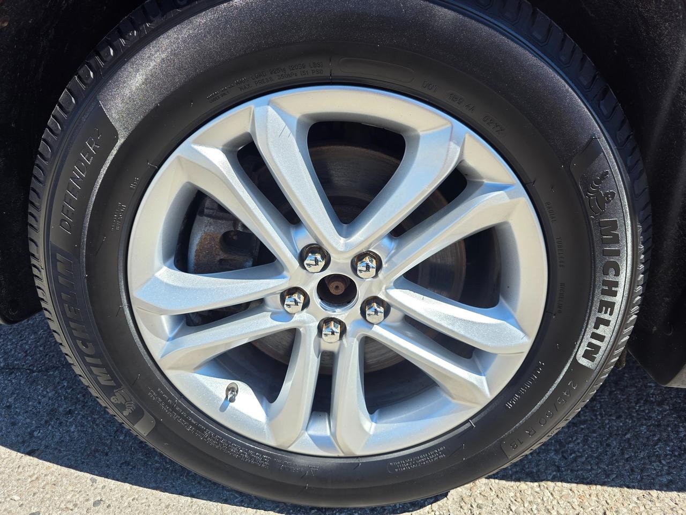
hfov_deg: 73.9
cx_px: 343
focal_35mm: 23
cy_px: 258
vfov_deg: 58.9
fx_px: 456
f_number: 1.7
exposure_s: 1/2099
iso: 80
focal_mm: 6.3
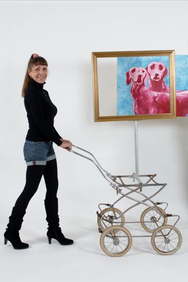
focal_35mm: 42
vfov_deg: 46.5
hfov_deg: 31.8
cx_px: 94
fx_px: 330
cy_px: 141
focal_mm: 28
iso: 200
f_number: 7.1
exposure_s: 1/125
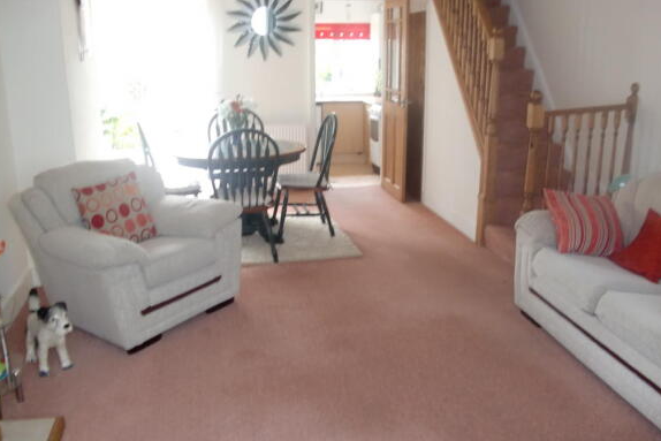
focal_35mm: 38
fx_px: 698
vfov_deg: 35.1
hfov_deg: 50.7
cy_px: 232
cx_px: 330
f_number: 2.8
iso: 320
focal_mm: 6.3
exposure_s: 1/60
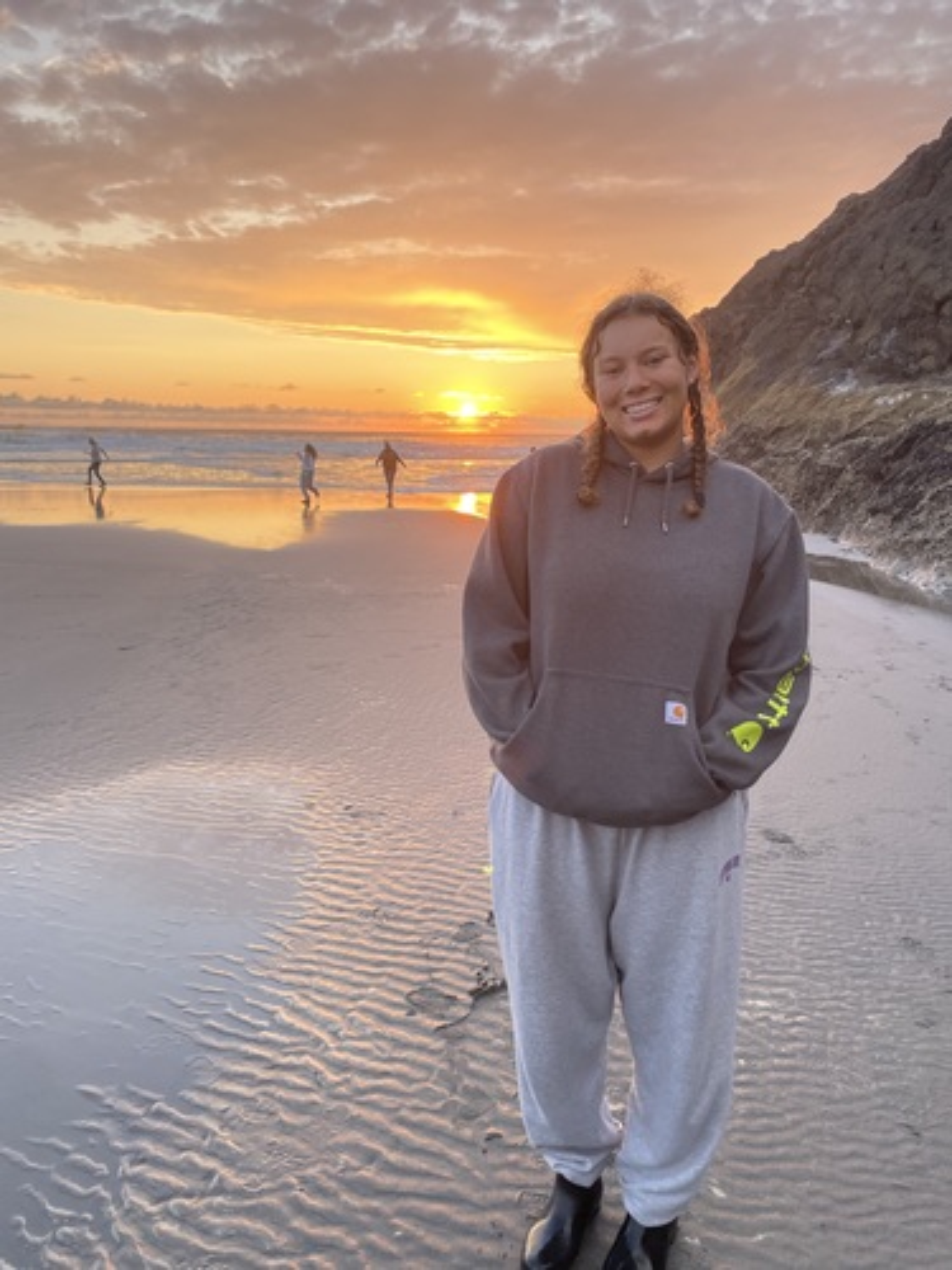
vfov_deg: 67.3
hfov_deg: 53.1
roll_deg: -0.9
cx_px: 476
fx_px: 953
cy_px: 635
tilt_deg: -11.5
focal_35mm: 26
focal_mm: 4.2
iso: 32
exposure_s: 1/193
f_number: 1.6
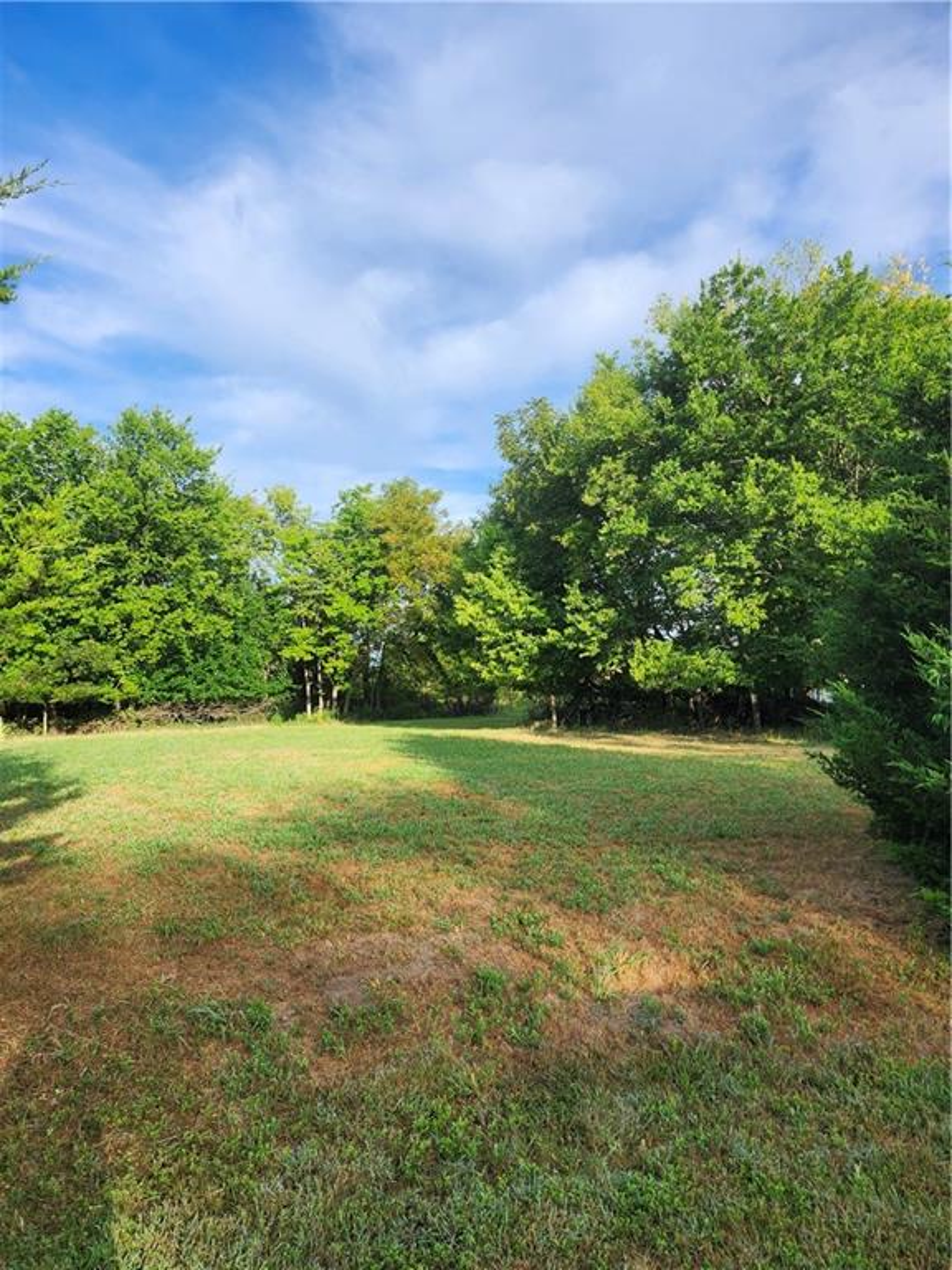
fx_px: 843
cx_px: 476
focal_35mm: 23
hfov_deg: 58.9
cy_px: 635
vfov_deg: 73.9
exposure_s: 1/688
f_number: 1.8
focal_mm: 5.54
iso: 25
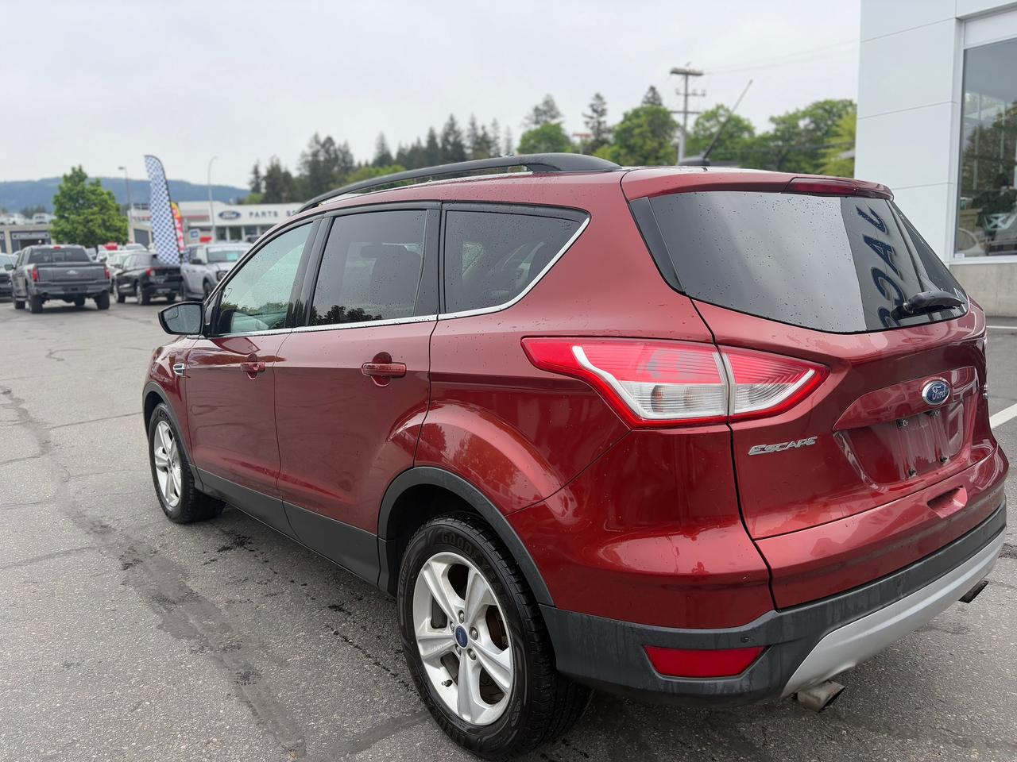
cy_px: 381
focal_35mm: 26
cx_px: 508
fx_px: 764
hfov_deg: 67.3
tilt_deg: -8.4
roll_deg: +1.7
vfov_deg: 53.1
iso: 50
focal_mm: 5.96
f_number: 1.6
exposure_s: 1/1517
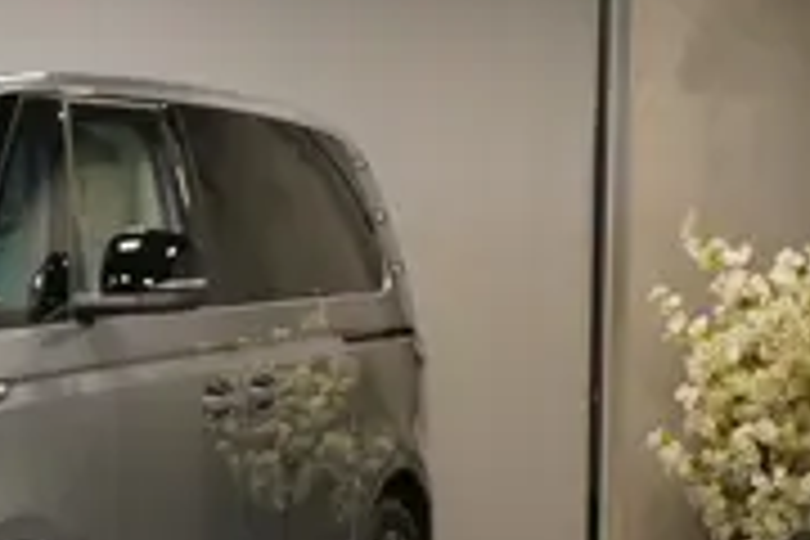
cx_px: -104
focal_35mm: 131
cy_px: 414
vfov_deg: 10.4
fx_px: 2947
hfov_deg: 15.2
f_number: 4.5
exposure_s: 1/160
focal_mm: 49
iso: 2500
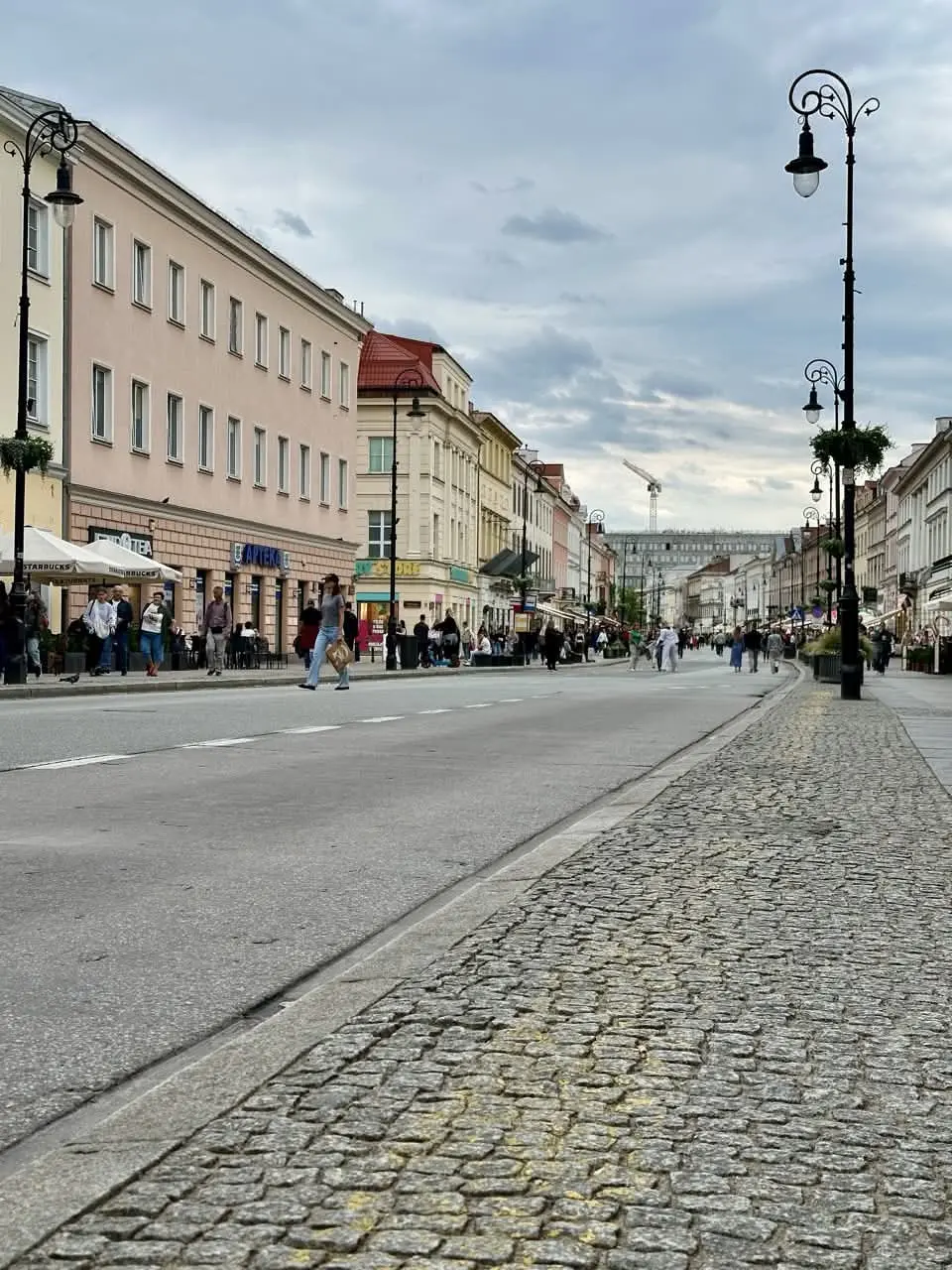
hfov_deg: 30.3
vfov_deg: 39.7
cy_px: 635
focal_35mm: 48
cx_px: 476
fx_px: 1760
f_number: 1.8
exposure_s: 1/830
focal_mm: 6.9
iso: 64
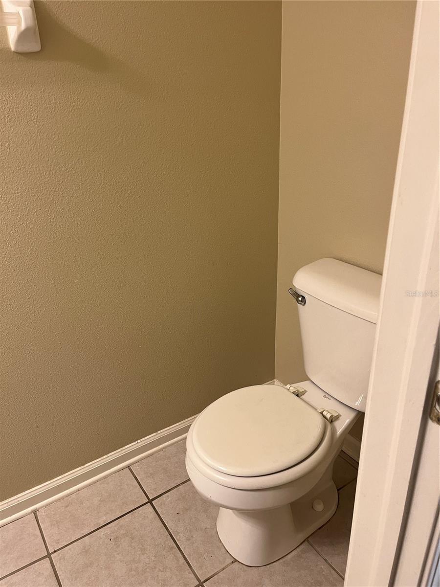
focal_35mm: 26
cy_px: 294
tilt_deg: -24.5
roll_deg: +1.9
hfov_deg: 53.1
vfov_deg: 67.3
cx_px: 220
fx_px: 441
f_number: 1.6
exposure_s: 1/60
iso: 160
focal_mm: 5.1
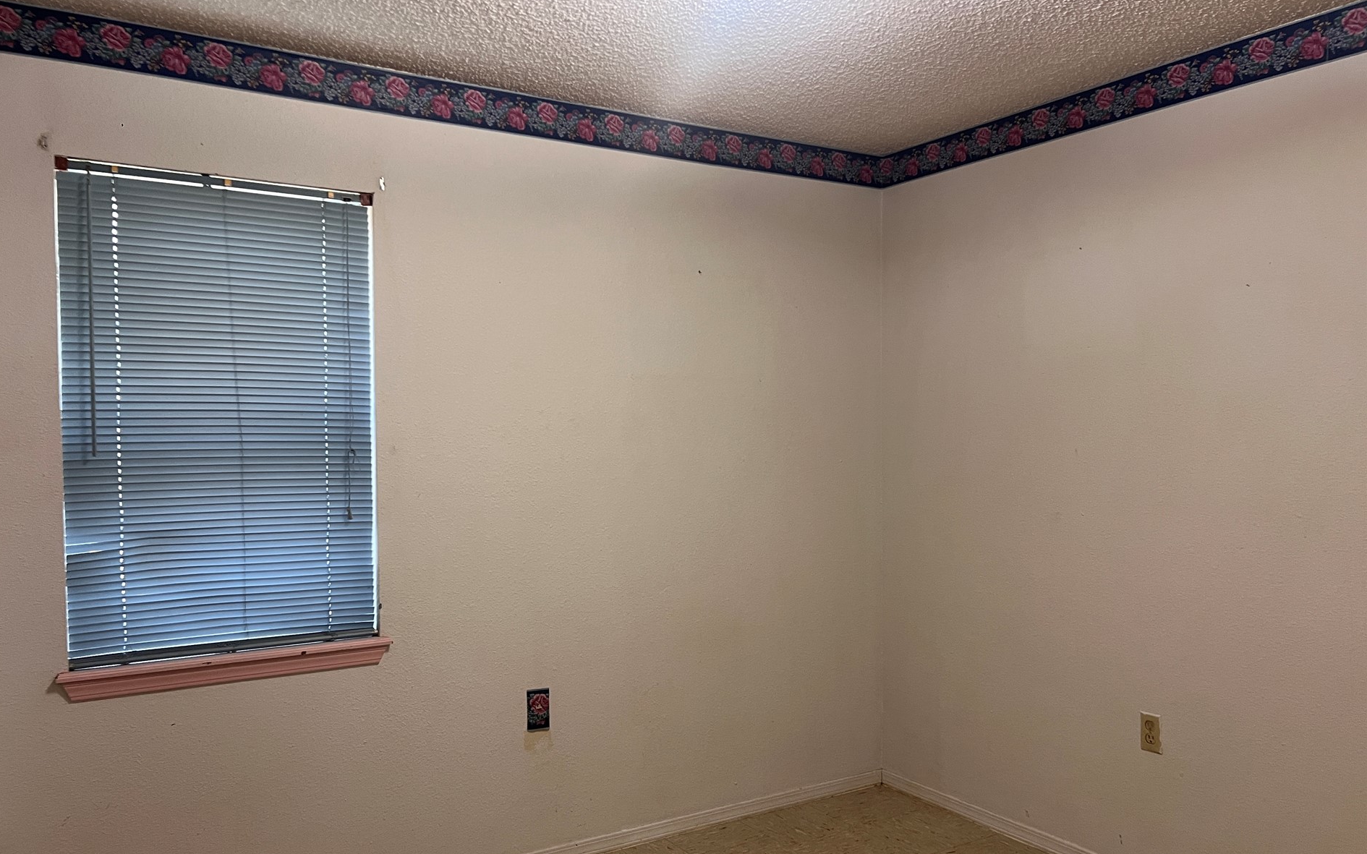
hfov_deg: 66.5
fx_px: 1043
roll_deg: +1.5
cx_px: 673
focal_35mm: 28
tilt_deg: +0.1
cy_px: 460
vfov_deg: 44.5
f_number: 1.5
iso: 160
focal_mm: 5.7
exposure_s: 1/60
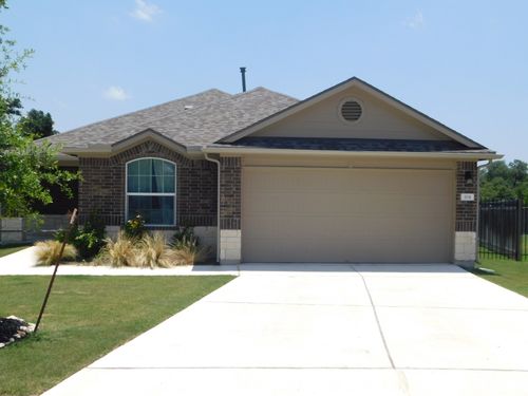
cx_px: 264
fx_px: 549
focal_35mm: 36
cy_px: 198
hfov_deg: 51.4
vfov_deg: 39.7
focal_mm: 6.3
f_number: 7
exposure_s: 1/400
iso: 125
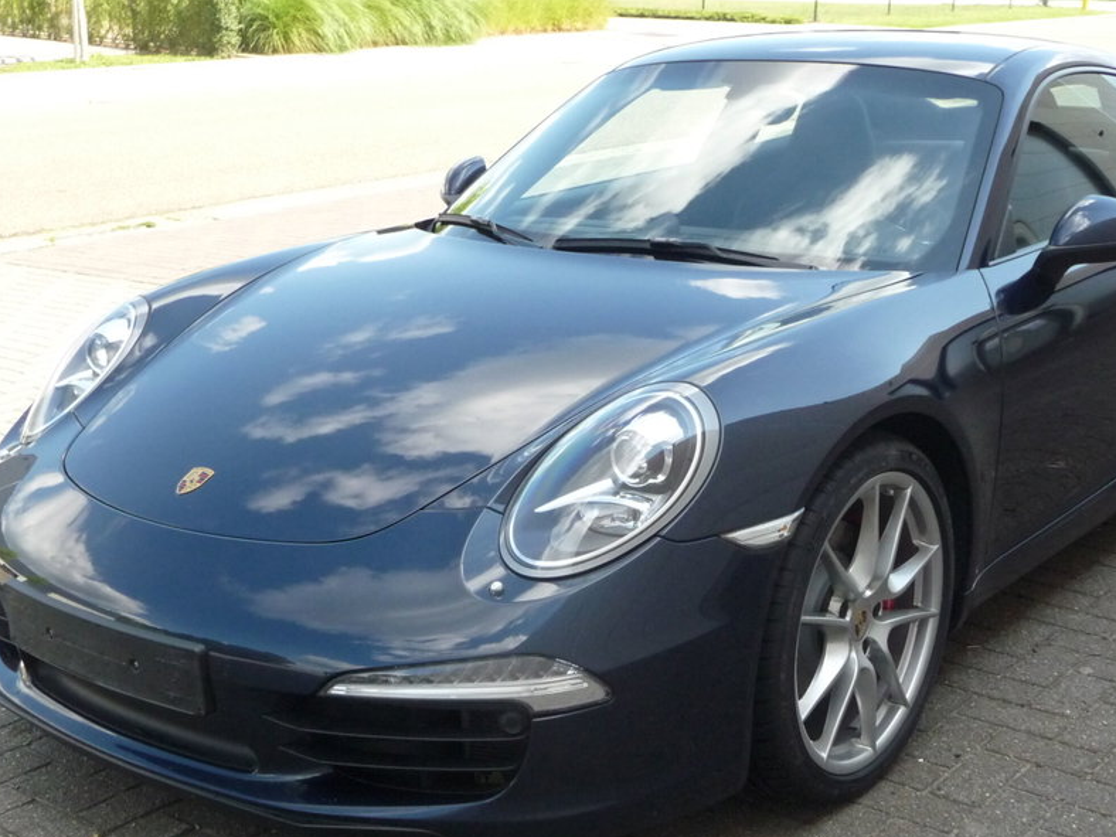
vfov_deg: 28.0
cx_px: 644
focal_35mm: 52
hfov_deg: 36.7
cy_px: 494
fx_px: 1676
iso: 320
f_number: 3.9
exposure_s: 1/500
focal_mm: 6.7
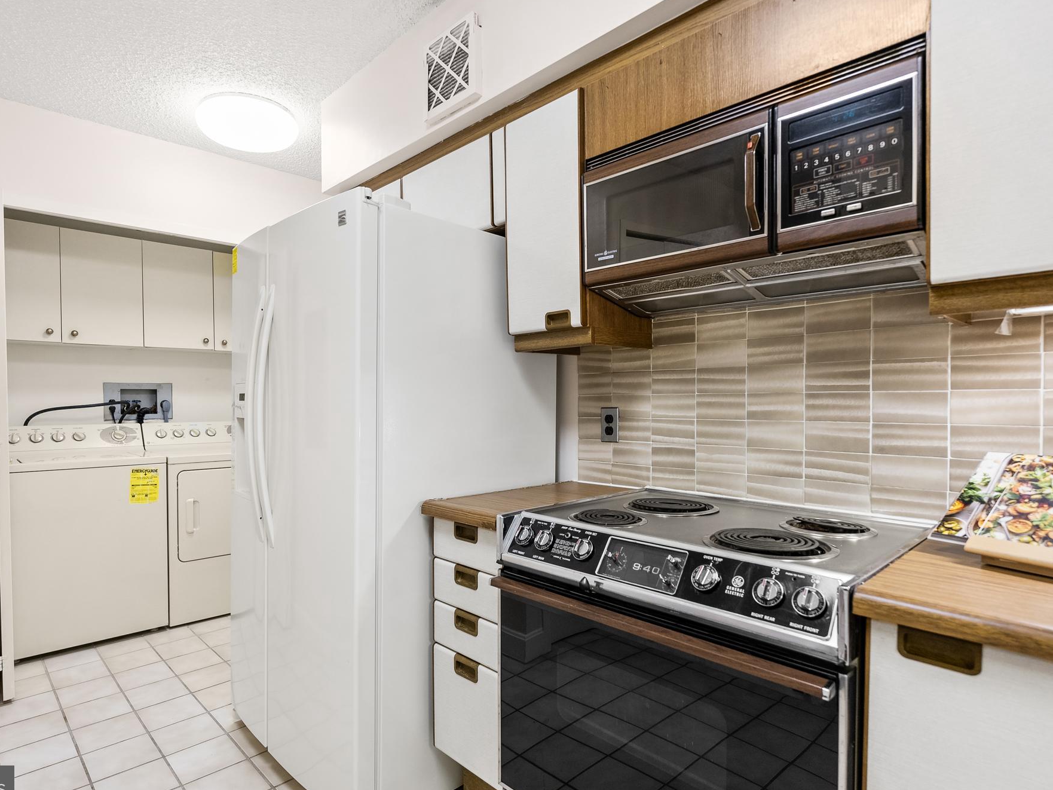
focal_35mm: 20
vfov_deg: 67.2
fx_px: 595
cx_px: 494
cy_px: 401
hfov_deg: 82.9
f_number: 4
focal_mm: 17.5
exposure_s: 1/20
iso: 800
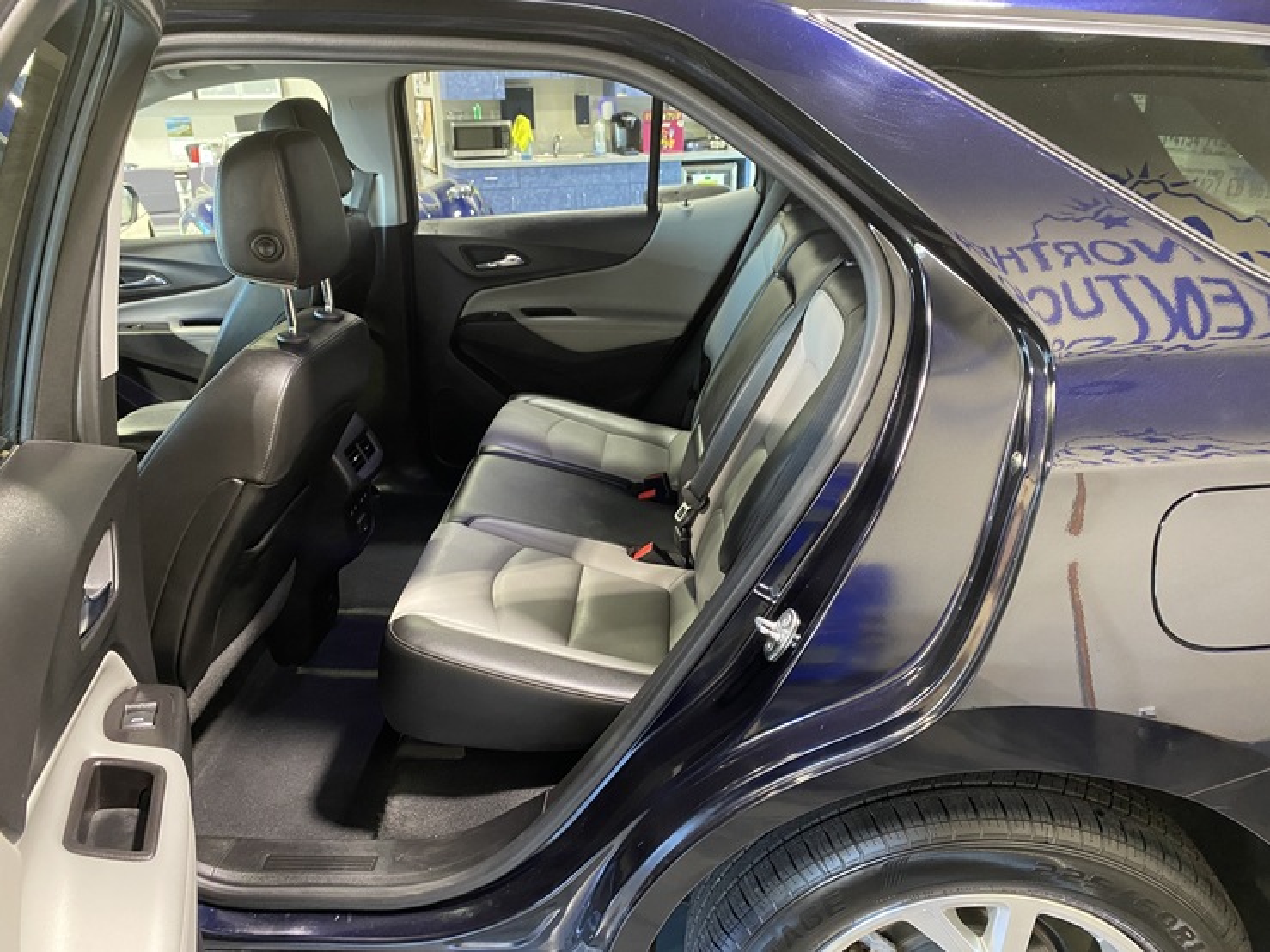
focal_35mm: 26
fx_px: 954
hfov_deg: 67.3
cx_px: 635
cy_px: 476
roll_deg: +0.7
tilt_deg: -21.4
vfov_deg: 53.0
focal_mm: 4.25
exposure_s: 1/40
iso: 500
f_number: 1.8
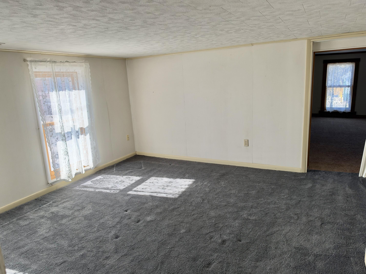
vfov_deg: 56.8
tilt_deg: -11.9
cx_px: 183
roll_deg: +3.7
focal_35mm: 24
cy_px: 137
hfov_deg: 71.6
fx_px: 254
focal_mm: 6.93
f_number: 1.8
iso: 64
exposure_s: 1/216
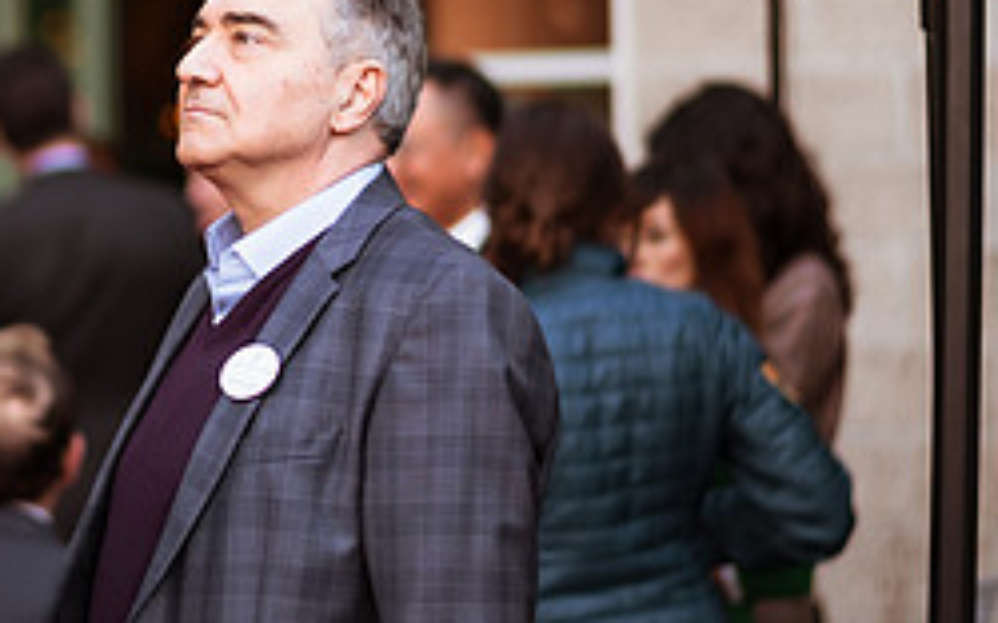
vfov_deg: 9.5
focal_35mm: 137
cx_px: 52
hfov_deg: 15.1
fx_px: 3725
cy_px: 170
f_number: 1.4
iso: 400
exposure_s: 1/500
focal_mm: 58
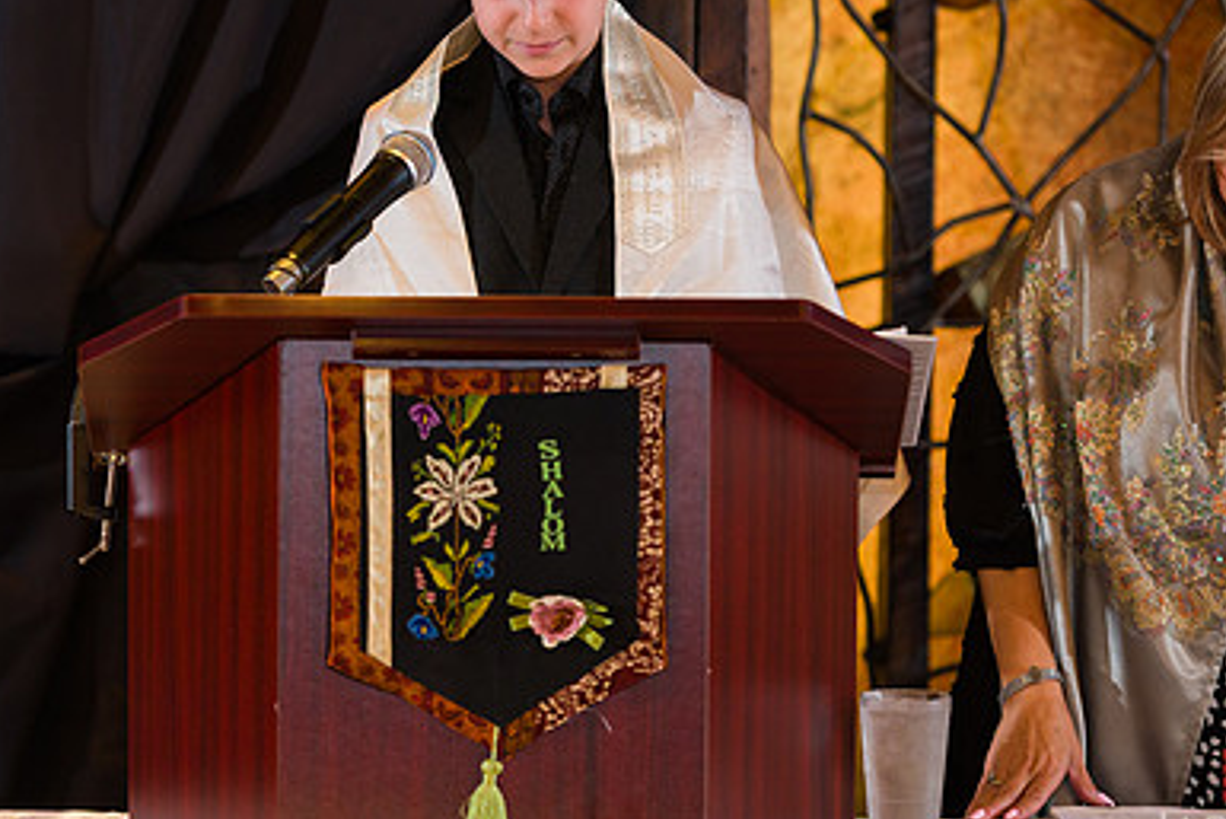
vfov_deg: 6.4
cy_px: 270
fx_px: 7358
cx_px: 480
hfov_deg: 9.5
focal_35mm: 216
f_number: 4
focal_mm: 135
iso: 1000
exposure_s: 1/200
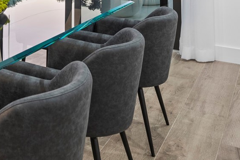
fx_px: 400
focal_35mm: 60
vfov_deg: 20.4
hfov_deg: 29.1
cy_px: -57
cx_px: -44
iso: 320
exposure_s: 1/3
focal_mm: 20
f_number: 8
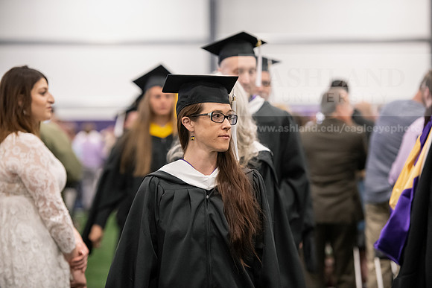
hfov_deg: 15.2
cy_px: 144
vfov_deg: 10.2
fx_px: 1620
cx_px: 216
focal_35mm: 135
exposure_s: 1/200
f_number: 3.2
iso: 3200
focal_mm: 135
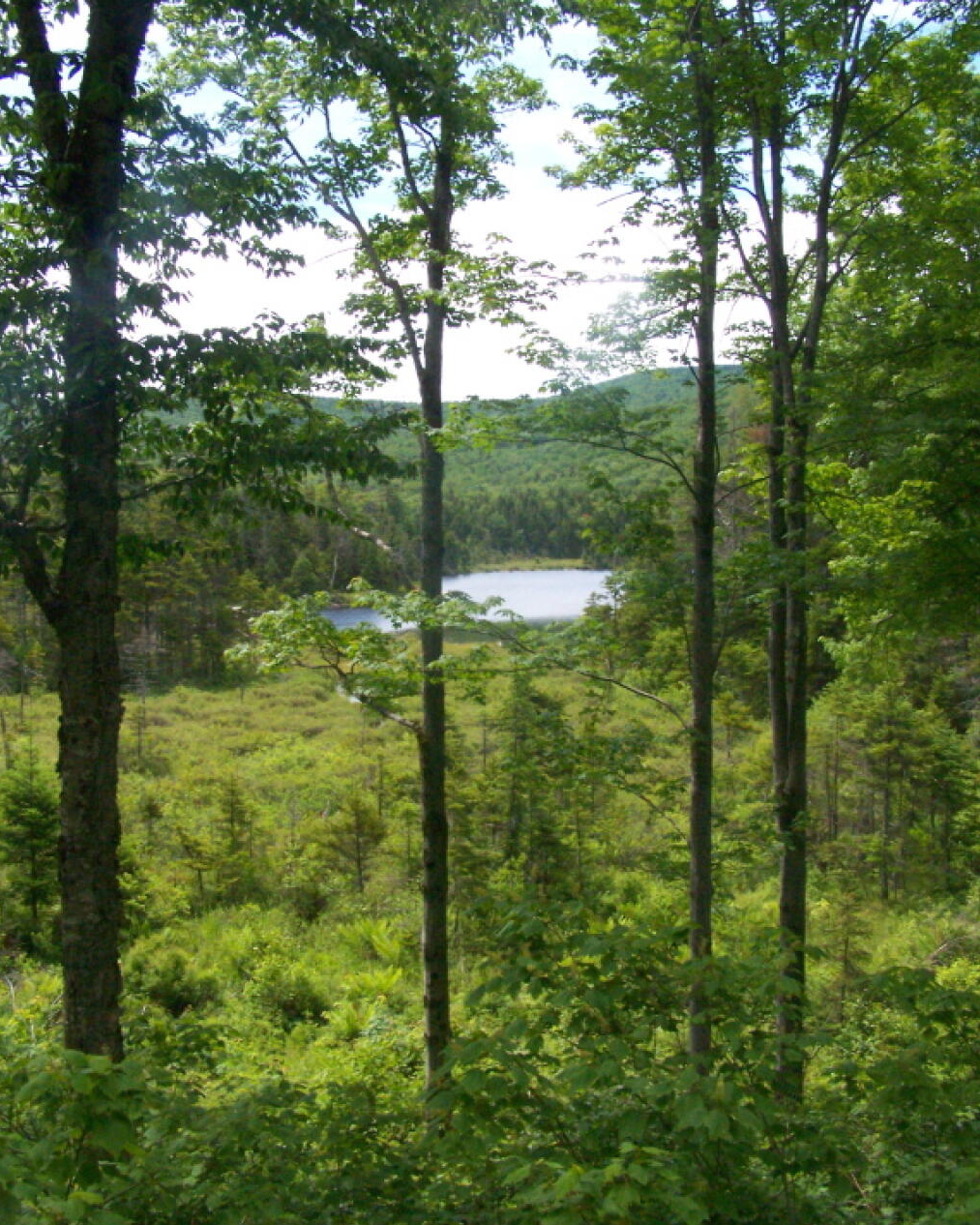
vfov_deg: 45.8
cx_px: 486
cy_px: 614
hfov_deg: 37.3
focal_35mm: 40
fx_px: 1450
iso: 400
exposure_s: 1/800
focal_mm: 6.3
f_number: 5.6
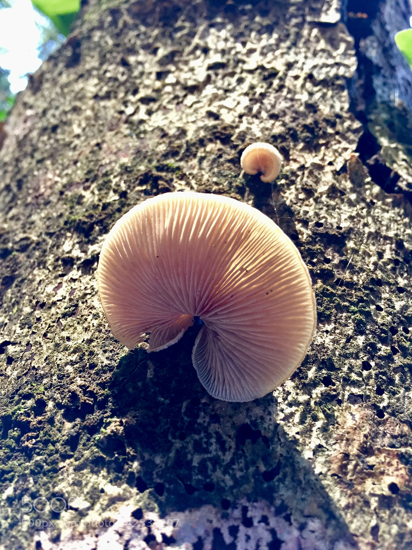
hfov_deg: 48.2
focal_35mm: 29
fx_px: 460
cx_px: 206
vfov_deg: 61.7
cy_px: 275
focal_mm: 4.15
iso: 125
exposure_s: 1/33
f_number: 2.2
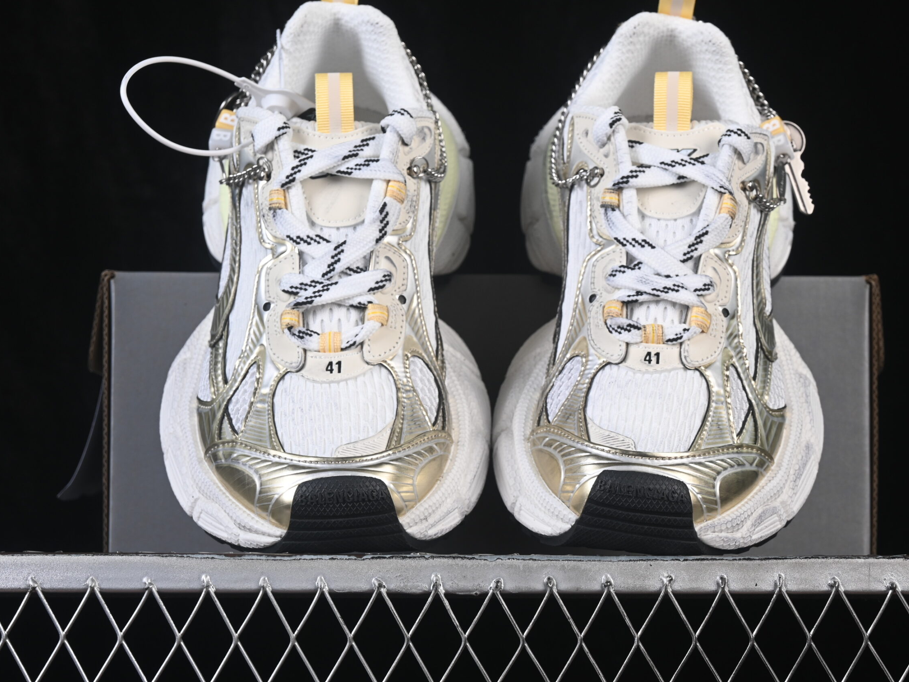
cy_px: 340
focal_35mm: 82
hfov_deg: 23.8
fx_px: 2154
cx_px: 502
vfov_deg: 18.0
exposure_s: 1/80
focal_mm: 50
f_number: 8
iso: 160
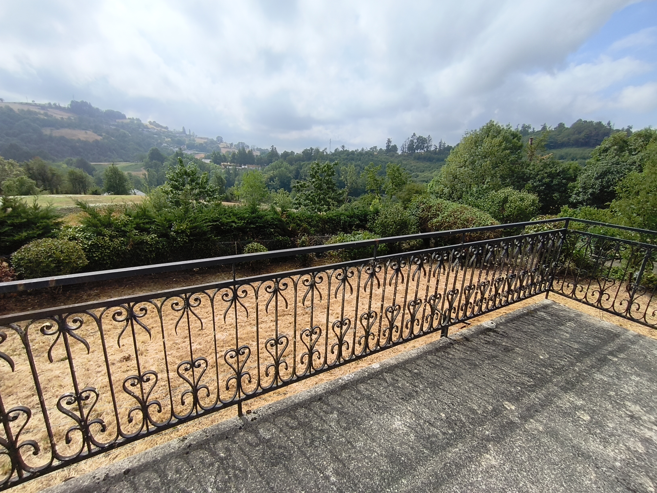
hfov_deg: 98.1
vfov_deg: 81.8
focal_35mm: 15
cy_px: 246
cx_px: 328
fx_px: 285
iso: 50
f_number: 2.2
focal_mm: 1.65
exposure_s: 1/3268
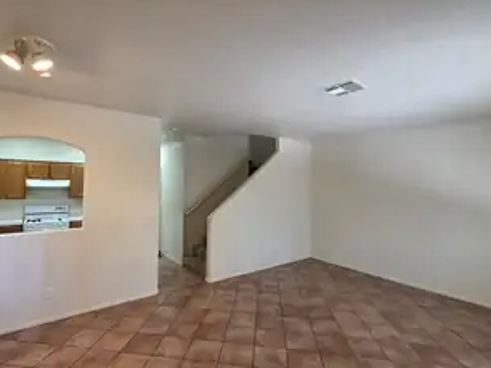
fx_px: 241
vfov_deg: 74.6
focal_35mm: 17
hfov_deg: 90.9
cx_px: 226
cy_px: 177
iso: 200
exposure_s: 1/60
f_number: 1.9
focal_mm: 2.2
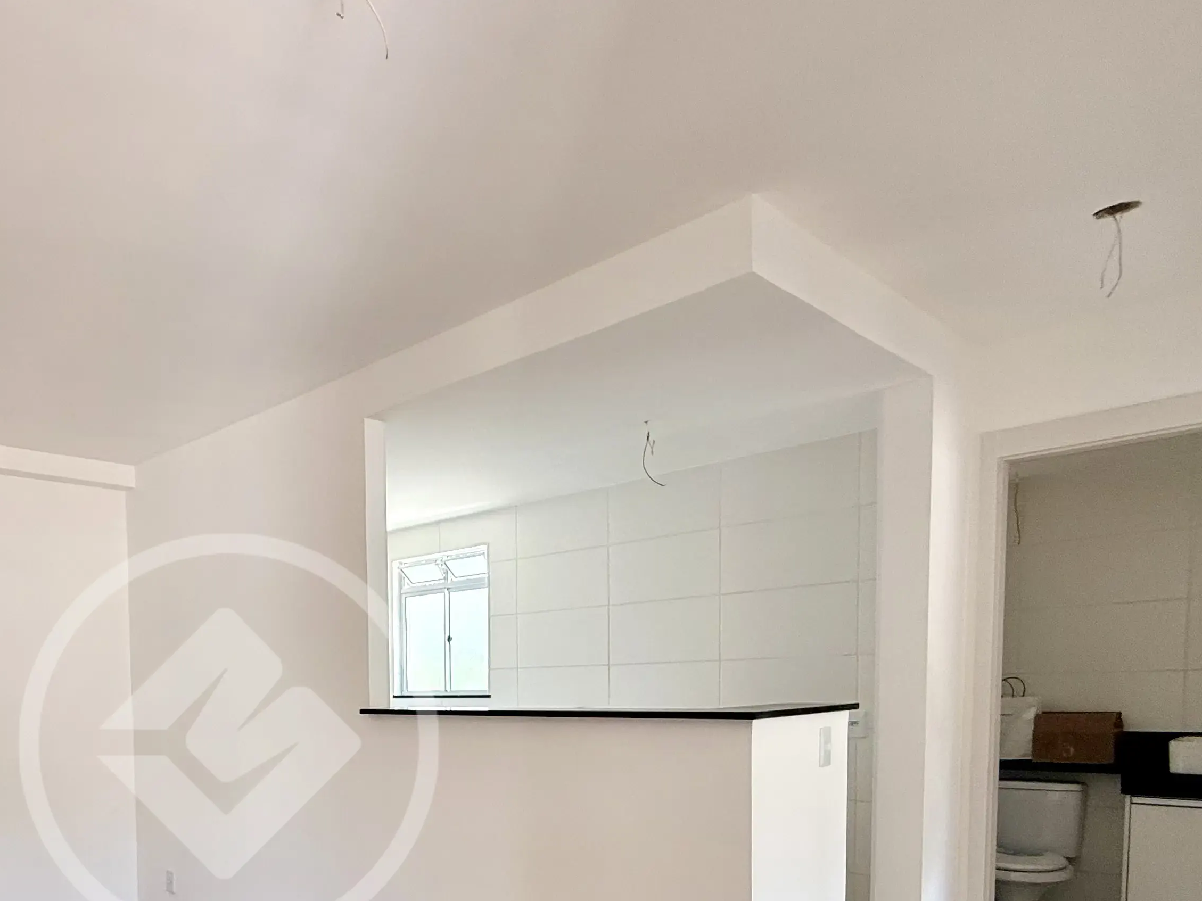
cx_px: 229
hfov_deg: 63.0
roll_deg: +1.9
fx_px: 868
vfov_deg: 50.9
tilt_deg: -3.2
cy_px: 743
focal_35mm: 25
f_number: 2.2
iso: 125
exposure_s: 1/99
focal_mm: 2.22
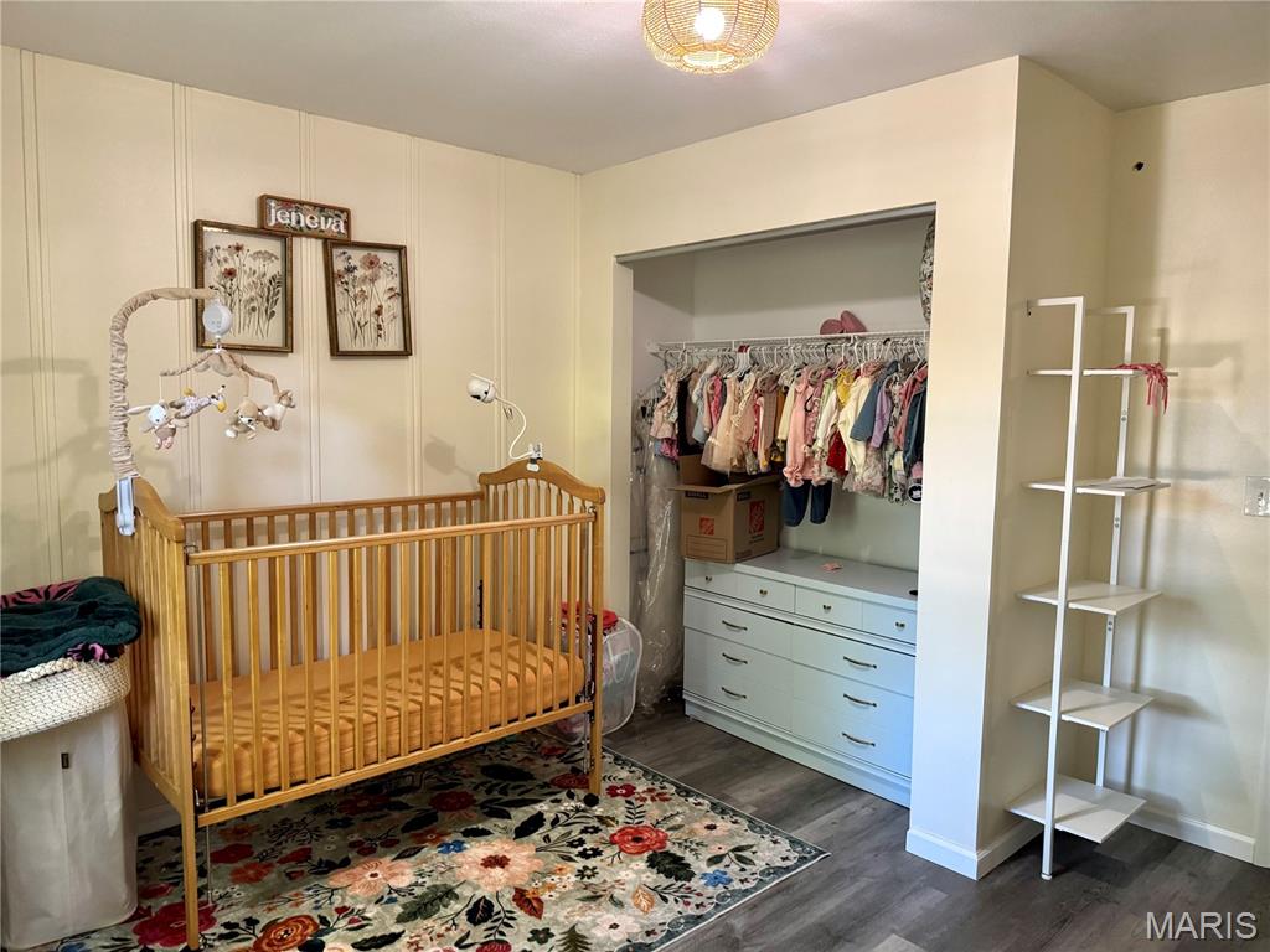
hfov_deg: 71.6
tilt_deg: -5.9
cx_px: 635
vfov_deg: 56.8
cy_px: 476
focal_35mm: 24
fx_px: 881
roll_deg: -1.7
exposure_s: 1/60
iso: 400
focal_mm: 6.76
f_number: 1.78
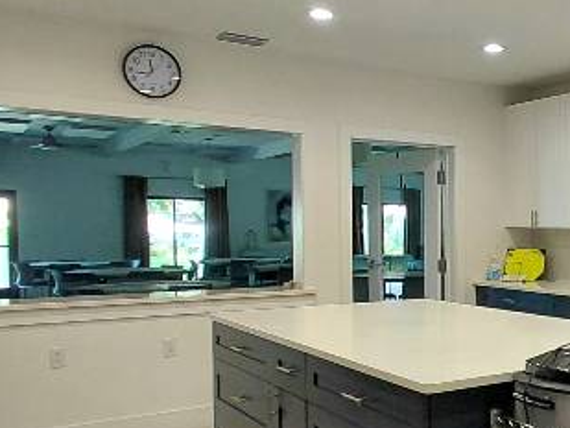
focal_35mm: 44
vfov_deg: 32.8
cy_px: 246
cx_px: 572
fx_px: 725
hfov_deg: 38.1
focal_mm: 1.64
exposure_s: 1/60.2
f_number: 2.2
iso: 80
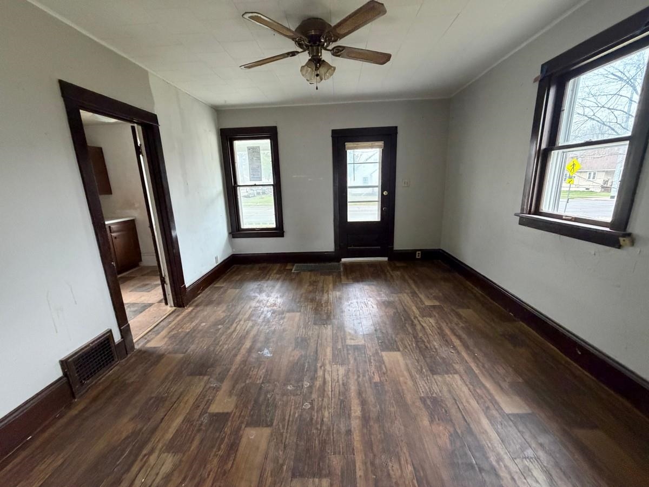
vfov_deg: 85.7
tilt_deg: -15.1
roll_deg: +2.8
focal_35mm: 14
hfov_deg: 102.1
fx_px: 262
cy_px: 244
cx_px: 324
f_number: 2.2
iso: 500
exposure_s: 1/60
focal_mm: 2.22
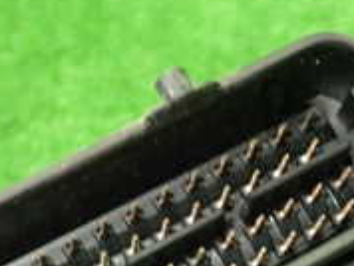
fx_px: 1311
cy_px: 226
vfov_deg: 11.6
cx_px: 292
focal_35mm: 128
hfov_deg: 15.3
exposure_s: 1/40
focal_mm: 6.83
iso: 500
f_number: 2.7
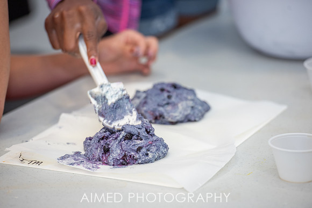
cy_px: 104
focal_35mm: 200
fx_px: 1734
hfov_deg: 10.3
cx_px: 156
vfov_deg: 6.9
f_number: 4
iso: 800
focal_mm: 200
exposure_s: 1/250
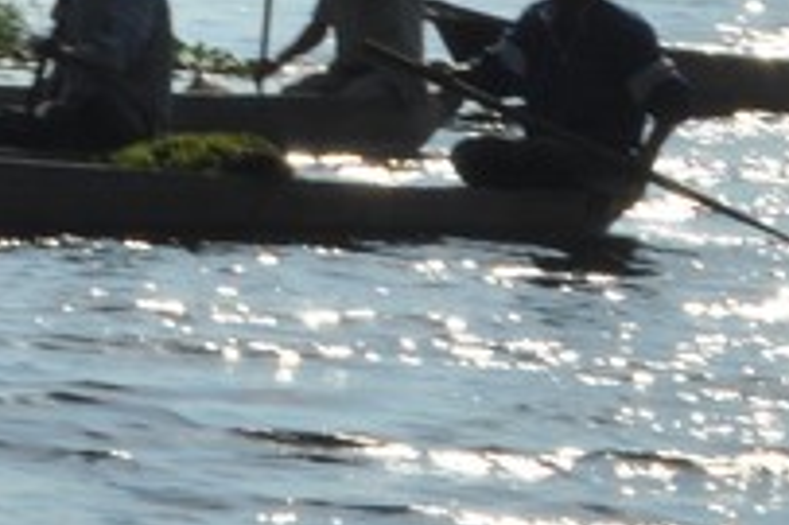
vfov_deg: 2.5
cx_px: 70
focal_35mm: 554
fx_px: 12142
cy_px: -626
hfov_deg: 3.7
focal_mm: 75
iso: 200
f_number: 25
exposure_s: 1/80
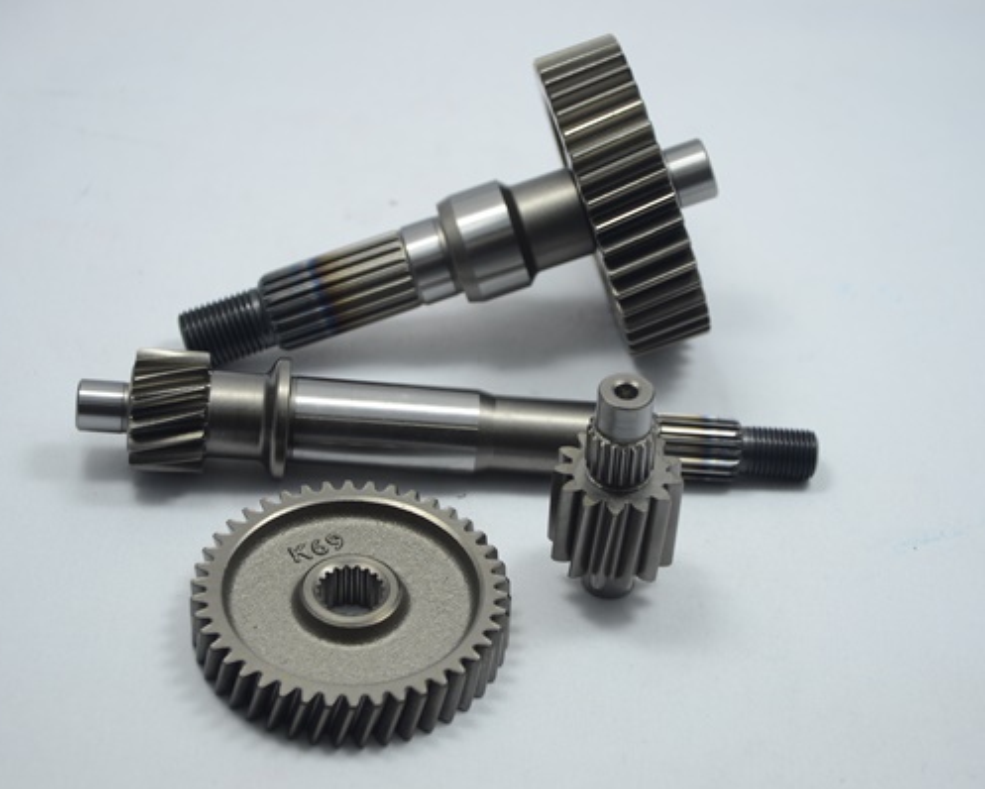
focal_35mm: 99
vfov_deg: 15.6
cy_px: 394
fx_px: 2887
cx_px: 474
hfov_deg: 19.4
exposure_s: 1/60
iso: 160
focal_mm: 58
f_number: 5
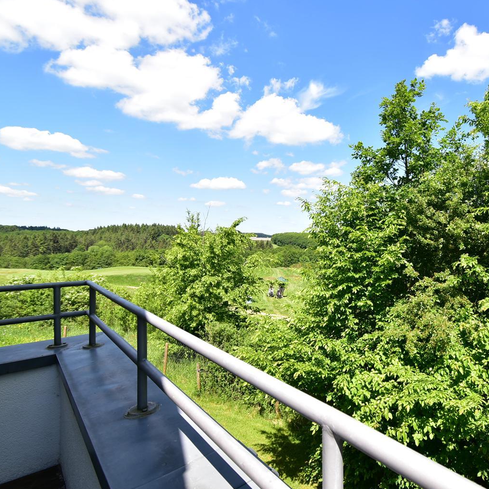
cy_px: 246
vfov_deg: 74.8
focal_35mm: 20
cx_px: 342
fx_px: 320
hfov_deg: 71.6
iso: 100
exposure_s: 1/160
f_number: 6.3
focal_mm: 10
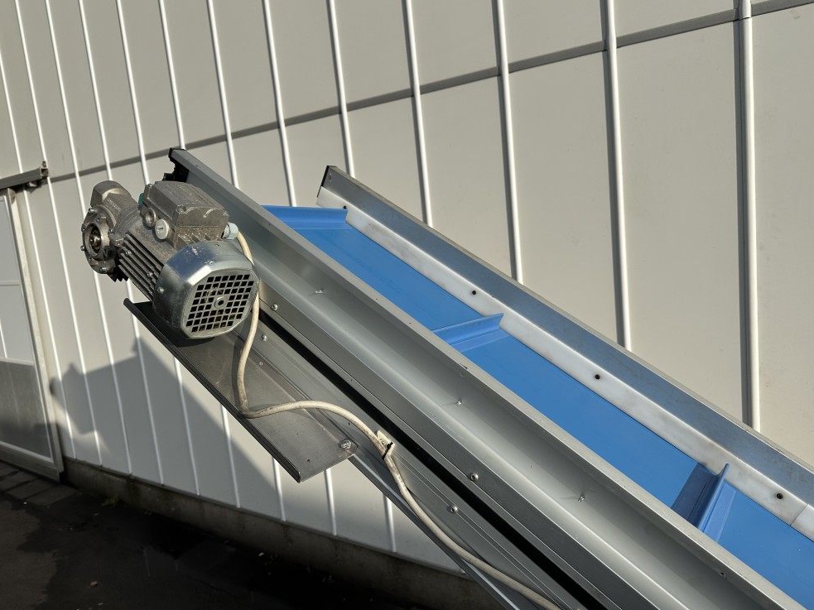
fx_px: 588
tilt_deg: -6.1
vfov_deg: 54.9
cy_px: 304
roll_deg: +4.9
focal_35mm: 25
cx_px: 407
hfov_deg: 69.4
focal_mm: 6.86
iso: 80
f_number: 1.78
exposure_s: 1/6623
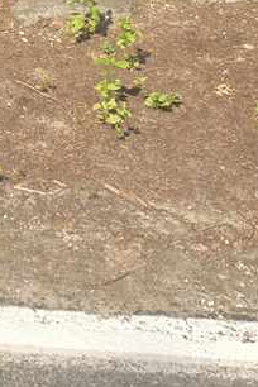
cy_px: -155
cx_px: -138
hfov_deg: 16.4
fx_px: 806
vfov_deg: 23.0
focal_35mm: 75
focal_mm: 6.3
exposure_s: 1/385
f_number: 1.7
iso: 12
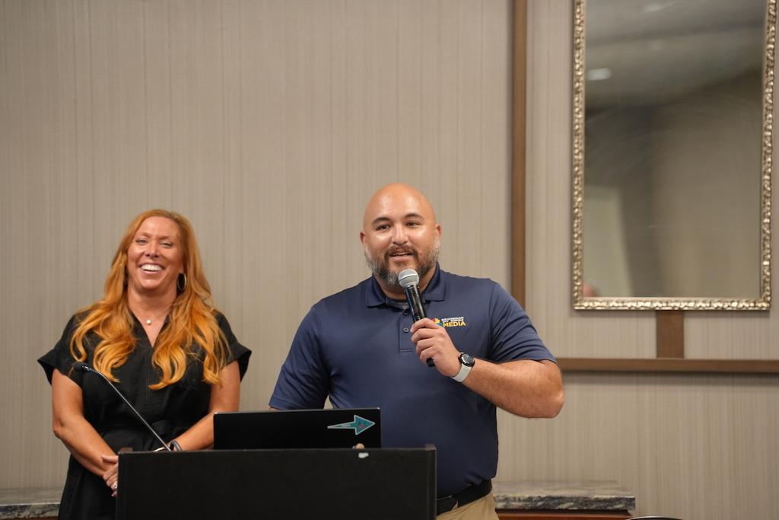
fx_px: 3246
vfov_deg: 9.2
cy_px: 260
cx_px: 390
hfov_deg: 13.7
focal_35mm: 150
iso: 2500
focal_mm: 150
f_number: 4
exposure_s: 1/160
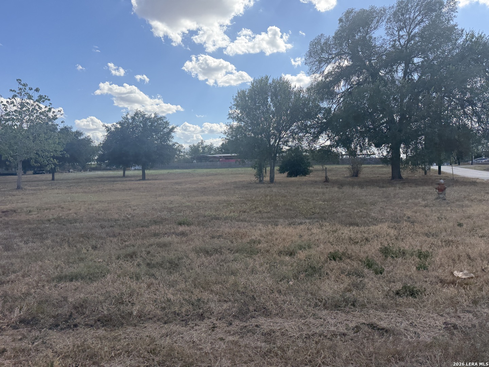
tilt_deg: -2.5
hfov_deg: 71.6
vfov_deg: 56.8
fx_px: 339
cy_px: 184
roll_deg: +0.2
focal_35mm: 24
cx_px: 244
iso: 100
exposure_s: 1/4405
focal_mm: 6.76
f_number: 1.78
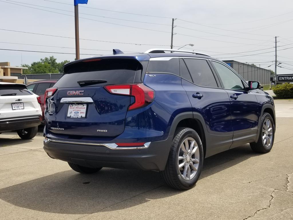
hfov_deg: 67.3
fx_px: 220
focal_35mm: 26
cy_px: 110
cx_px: 146
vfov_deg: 53.1
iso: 50
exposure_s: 1/2457
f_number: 1.7
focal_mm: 4.25
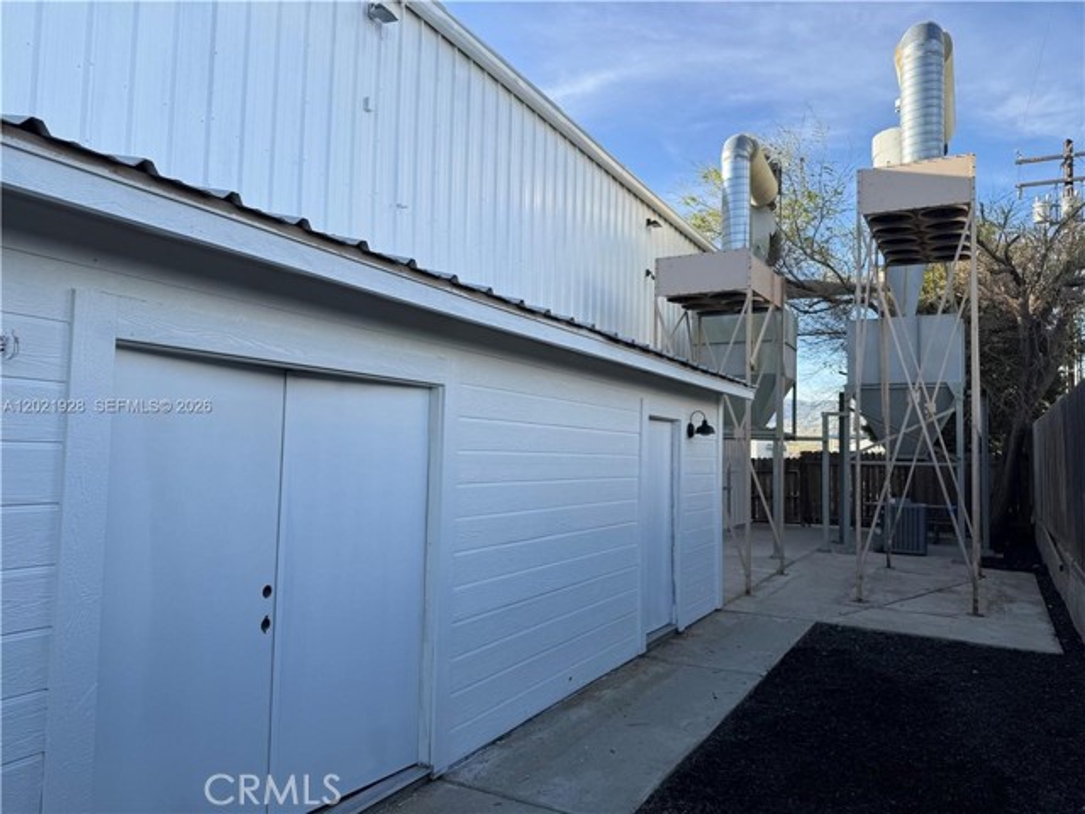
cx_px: 542
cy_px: 407
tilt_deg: +5.8
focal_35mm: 24
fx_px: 752
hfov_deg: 71.6
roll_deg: -2.6
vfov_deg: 56.8
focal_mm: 6.76
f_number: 1.78
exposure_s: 1/1361
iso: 80
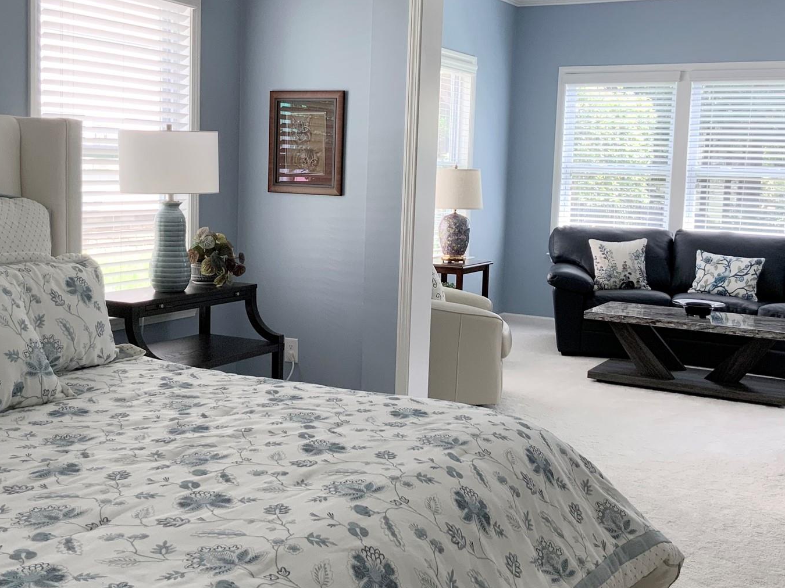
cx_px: 385
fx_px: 998
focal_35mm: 44
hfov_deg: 43.0
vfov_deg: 32.8
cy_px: 249
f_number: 1.8
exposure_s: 1/60
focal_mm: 3
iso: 40
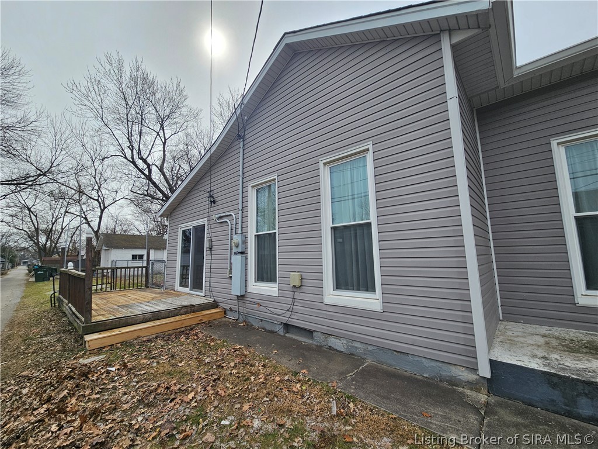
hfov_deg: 106.2
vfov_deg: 89.9
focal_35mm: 13
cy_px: 224
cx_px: 299
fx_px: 225
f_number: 2.2
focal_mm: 2.2
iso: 50
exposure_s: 1/2027
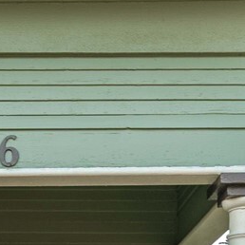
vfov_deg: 12.5
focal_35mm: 123
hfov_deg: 14.0
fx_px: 985
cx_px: 10
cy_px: 482
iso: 100
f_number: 7.1
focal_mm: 22
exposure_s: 1/50
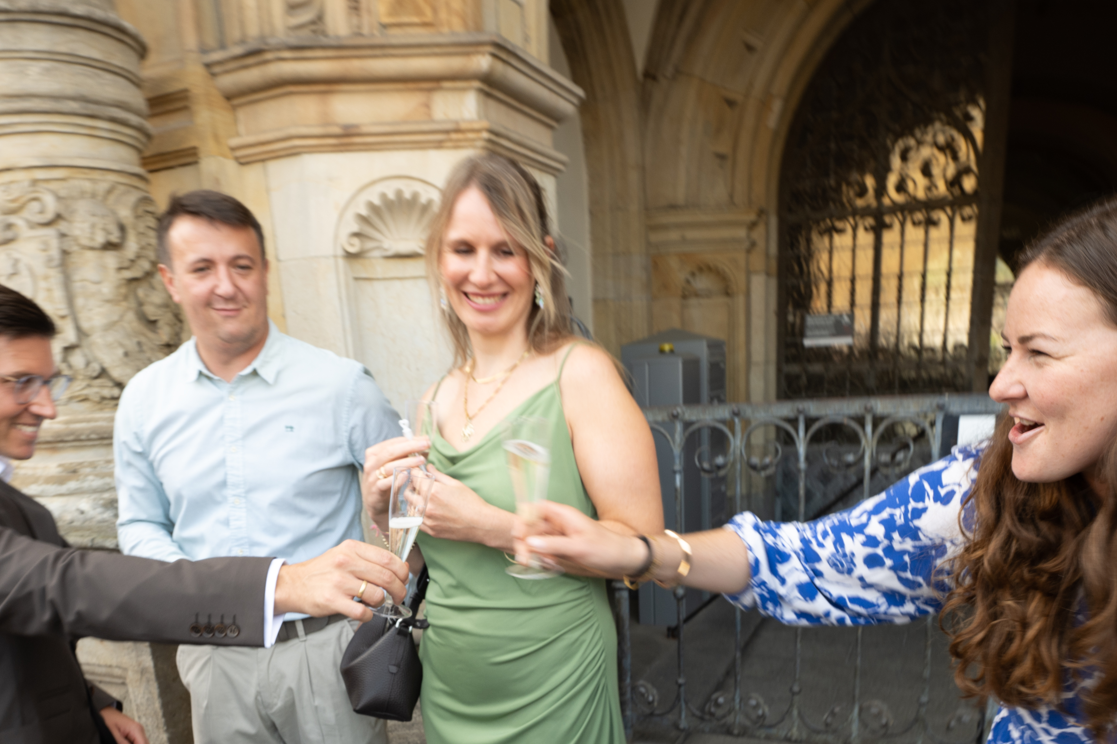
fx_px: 869
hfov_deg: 65.5
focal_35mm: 28
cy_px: 652
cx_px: 565
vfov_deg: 43.0
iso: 125
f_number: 7.1
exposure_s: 1/40
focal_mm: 14
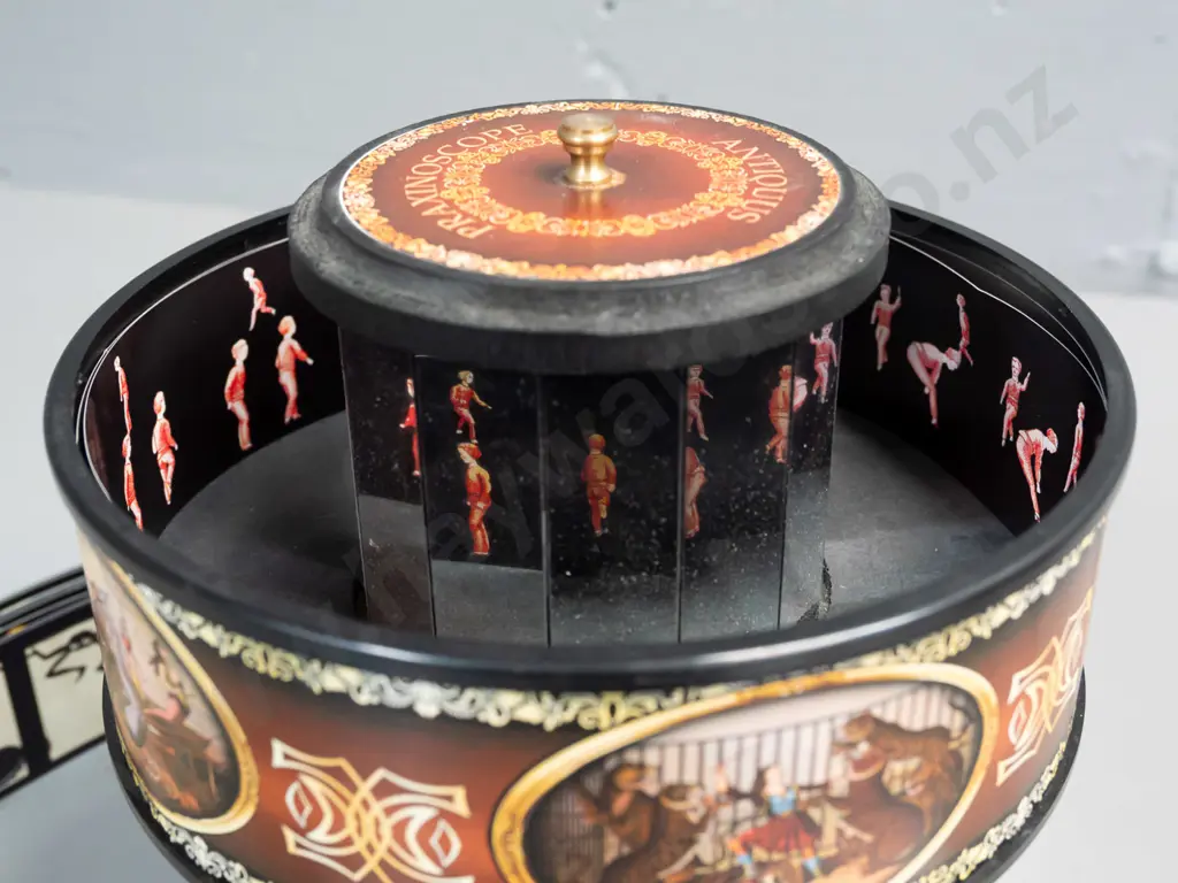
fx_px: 1497
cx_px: 589
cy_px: 442
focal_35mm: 44
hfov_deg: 42.9
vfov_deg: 32.9
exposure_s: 1/40
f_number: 5.6
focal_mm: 22
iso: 3200
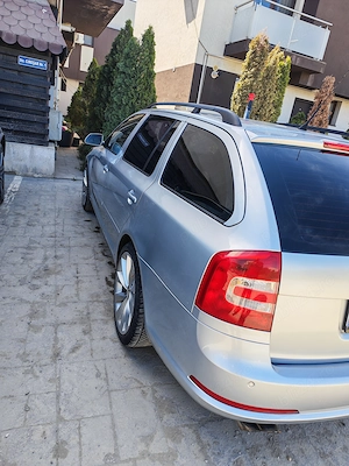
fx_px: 323
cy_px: 233
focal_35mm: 24
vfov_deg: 71.6
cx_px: 174
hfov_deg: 56.8
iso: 50
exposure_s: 1/190
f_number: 1.9
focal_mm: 6.12
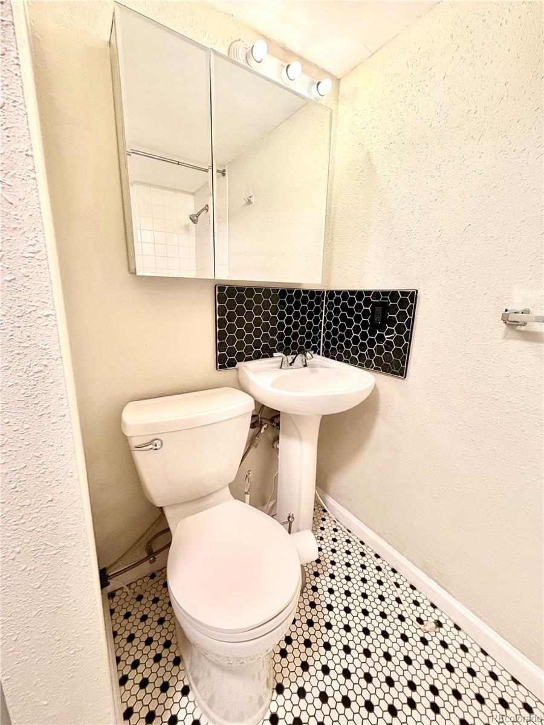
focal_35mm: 14
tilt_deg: -12.7
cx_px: 272
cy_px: 362
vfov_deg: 102.1
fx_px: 293
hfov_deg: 85.7
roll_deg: -1.2
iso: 320
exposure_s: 1/120
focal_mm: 2.22
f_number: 2.2
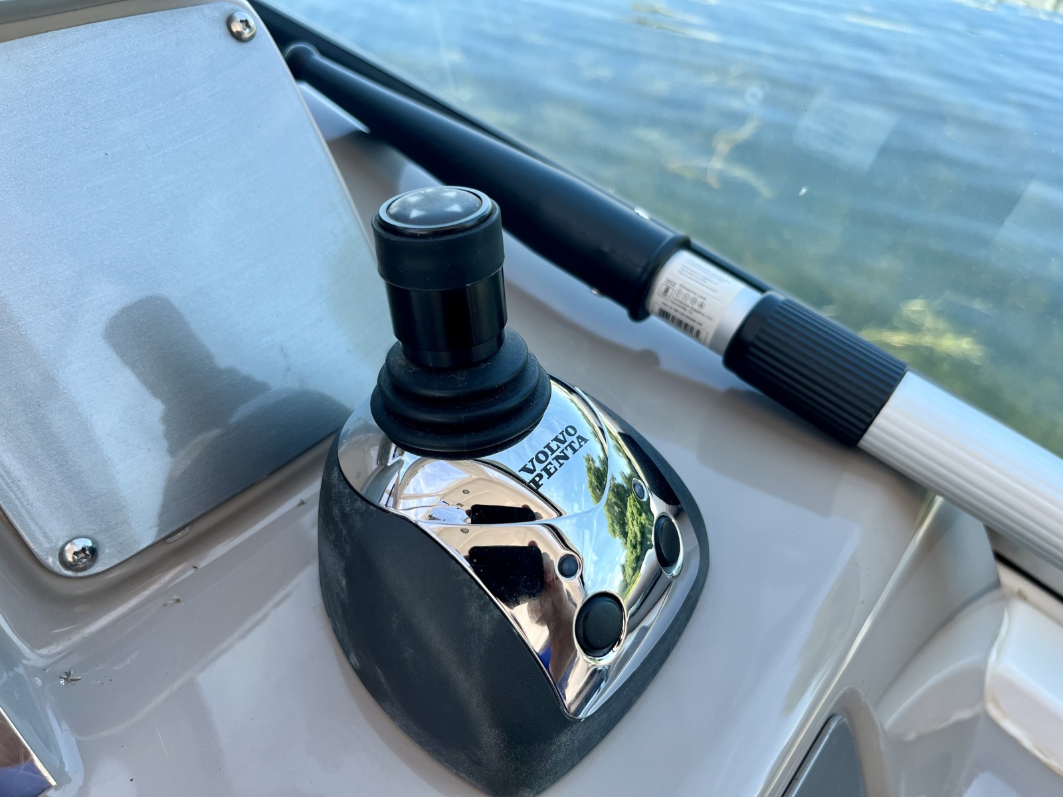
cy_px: 398
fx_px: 798
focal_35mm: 26
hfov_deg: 67.3
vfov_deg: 53.1
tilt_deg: -40.8
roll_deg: -6.1
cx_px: 532
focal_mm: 5.1
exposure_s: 1/471
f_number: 1.6
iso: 50
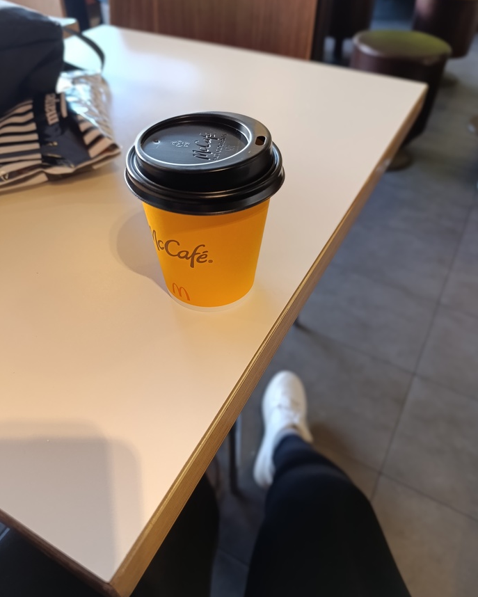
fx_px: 424
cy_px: 302
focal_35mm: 24
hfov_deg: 58.8
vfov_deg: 70.3
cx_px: 239
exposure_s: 1/100
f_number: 1.6
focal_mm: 6.14
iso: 1250
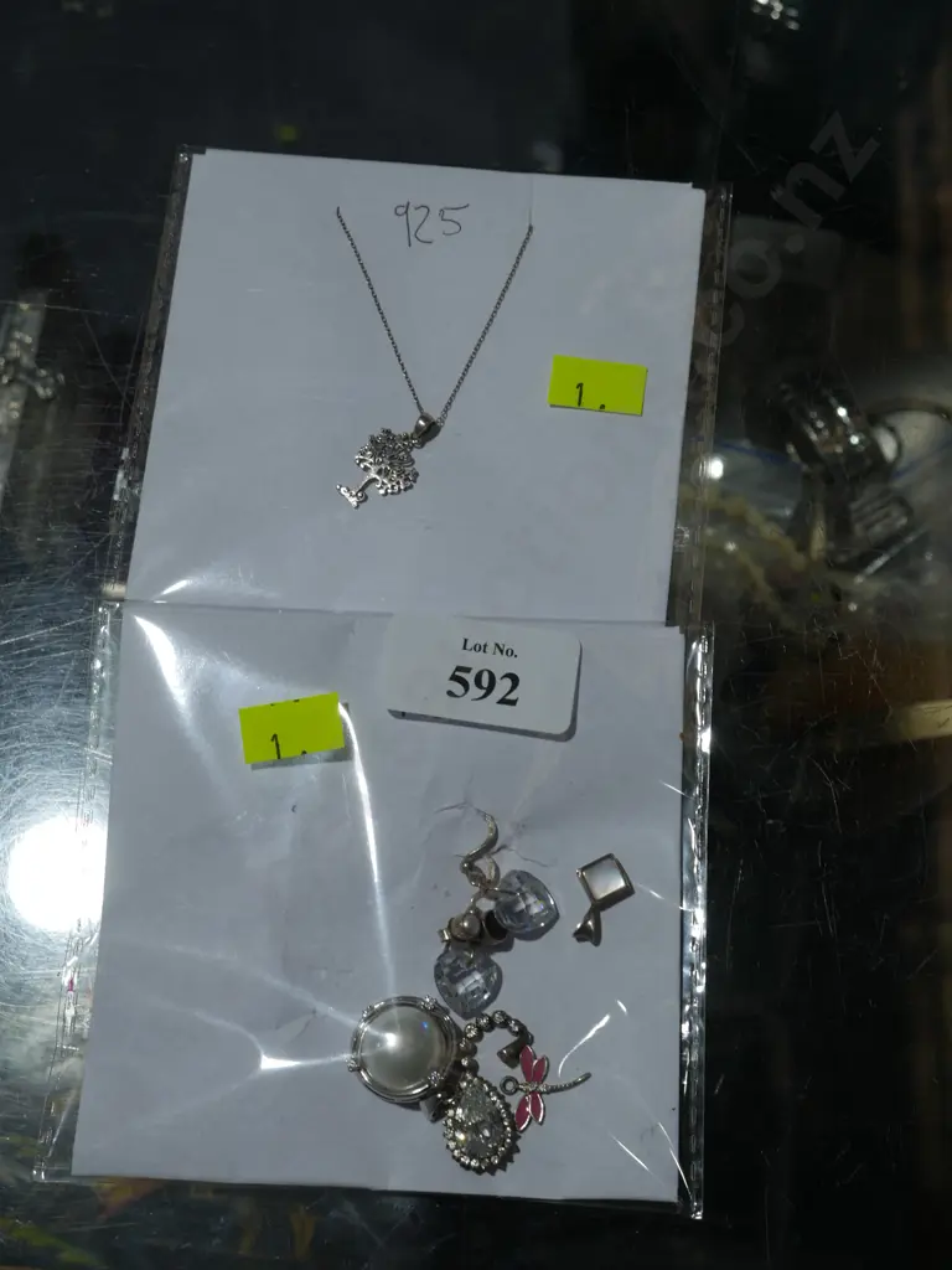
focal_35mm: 48
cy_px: 635
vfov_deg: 39.7
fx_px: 1760
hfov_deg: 30.3
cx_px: 476
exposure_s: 1/100
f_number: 6.3
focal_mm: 24
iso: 200
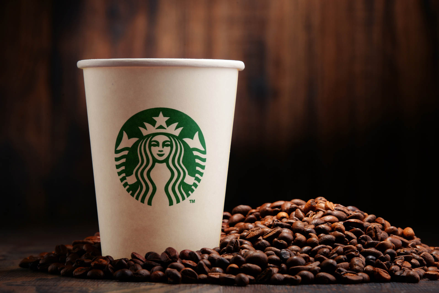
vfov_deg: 4.6
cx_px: 220
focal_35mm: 300
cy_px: 146
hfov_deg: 6.9
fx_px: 3660
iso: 100
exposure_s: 1/125
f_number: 18
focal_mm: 300
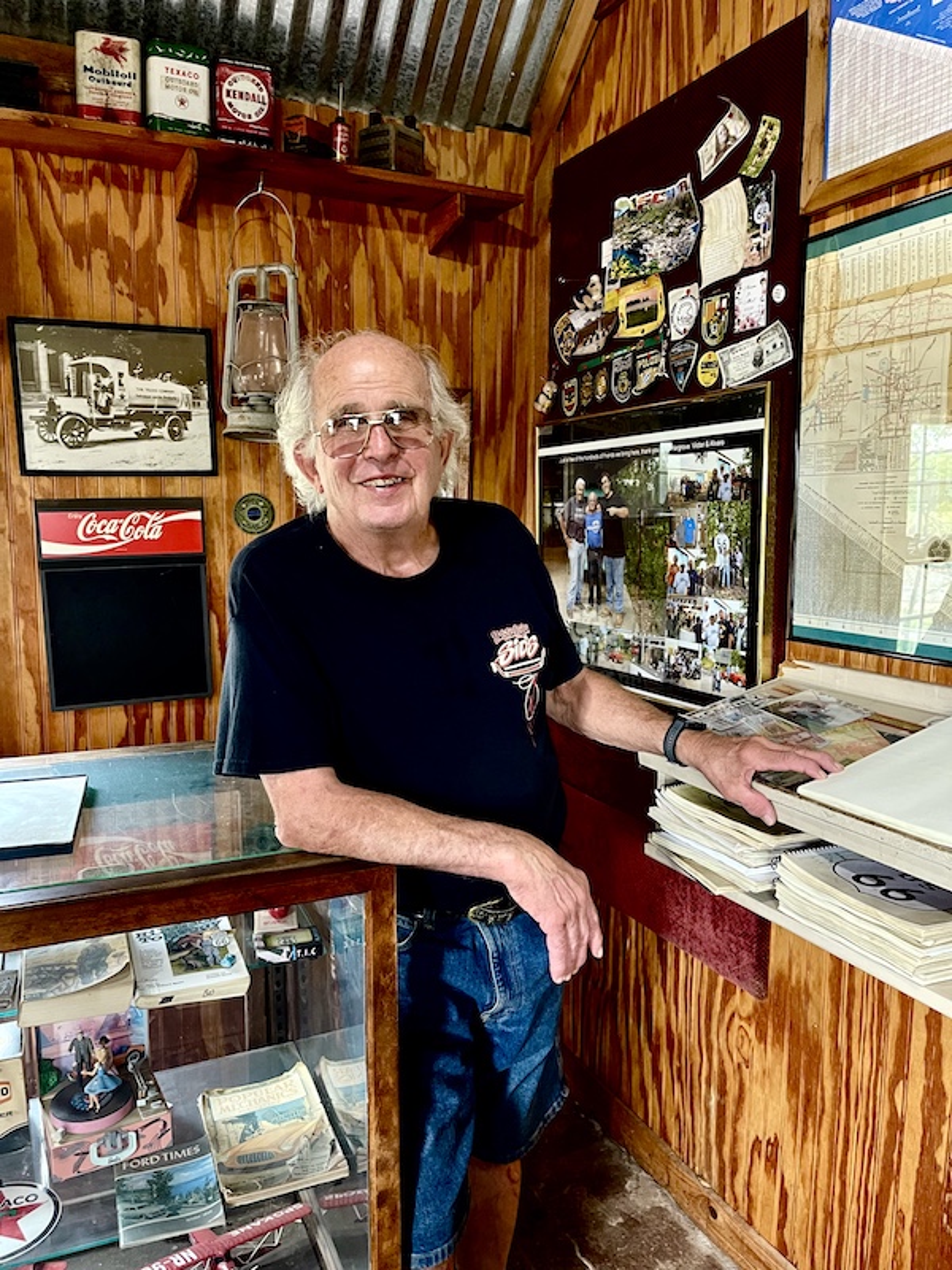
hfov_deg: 54.9
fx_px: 917
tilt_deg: -7.1
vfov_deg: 69.4
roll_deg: -1.1
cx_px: 476
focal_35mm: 25
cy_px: 635
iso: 400
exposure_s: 1/60
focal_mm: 5.1
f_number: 1.6
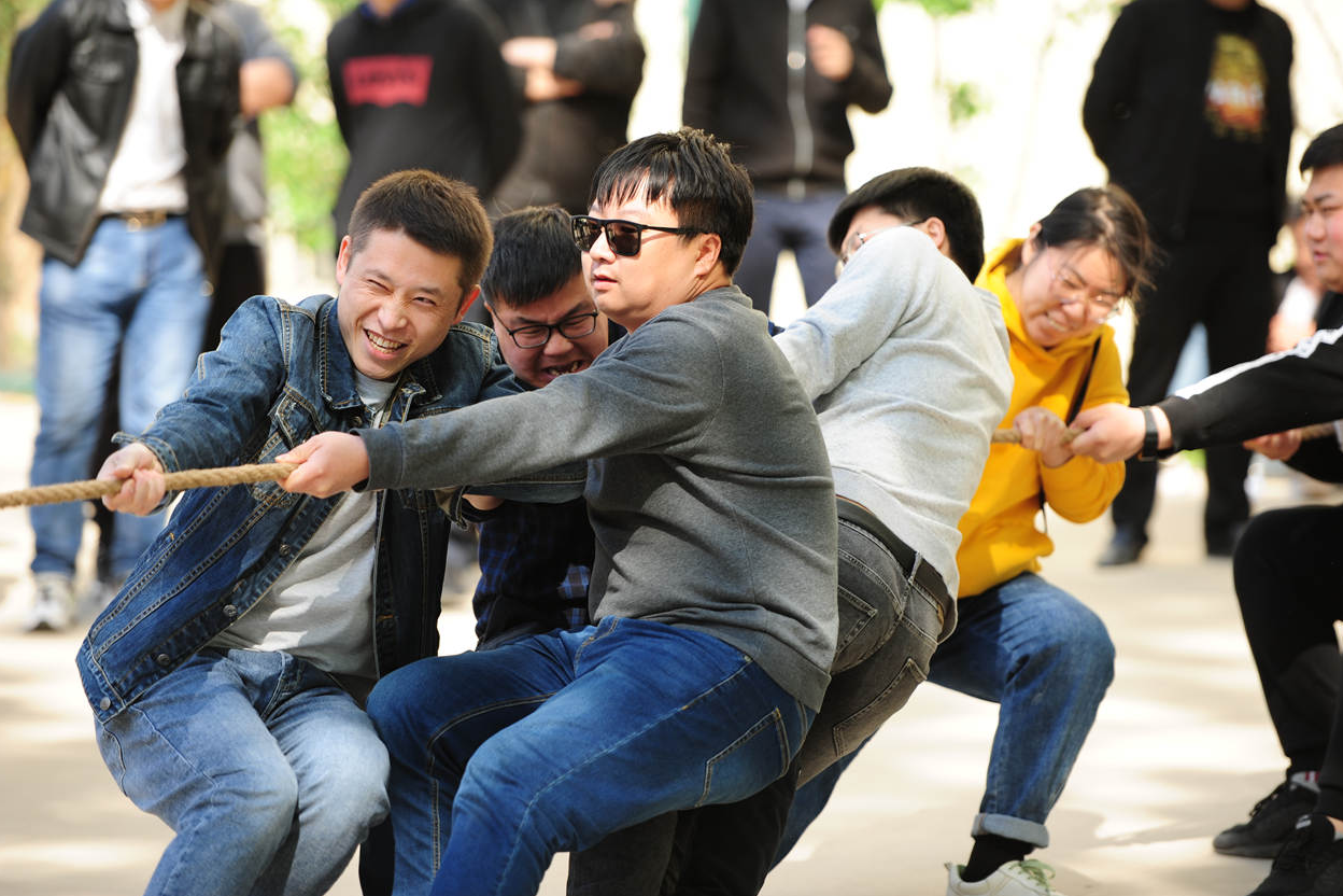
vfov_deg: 8.0
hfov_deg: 12.0
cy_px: 449
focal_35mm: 171
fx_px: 6379
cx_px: 673
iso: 200
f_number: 2.8
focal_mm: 170
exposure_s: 1/640
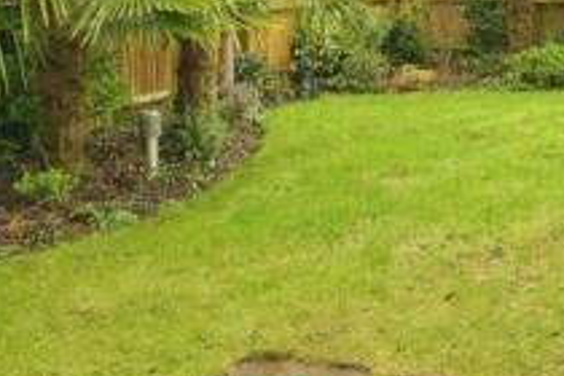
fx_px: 783
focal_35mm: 50
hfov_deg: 36.7
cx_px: 522
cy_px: 15
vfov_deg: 25.8
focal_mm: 16
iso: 2000
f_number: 9
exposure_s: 1/400
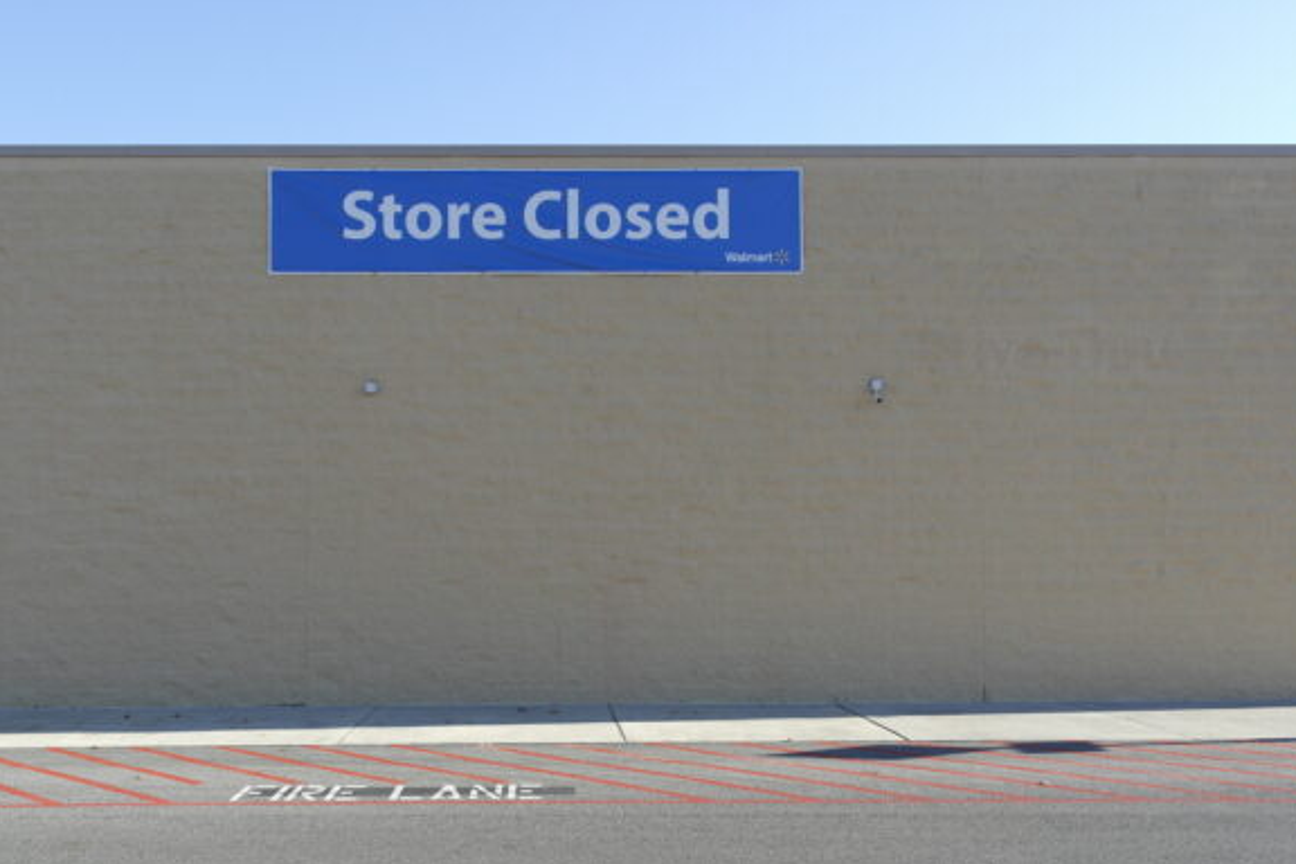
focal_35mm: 40
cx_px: 572
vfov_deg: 33.2
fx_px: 1440
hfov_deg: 48.4
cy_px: 554
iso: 100
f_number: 5.6
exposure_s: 1/200
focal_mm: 20
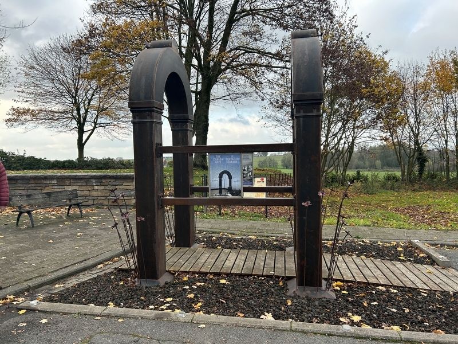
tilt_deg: +0.2
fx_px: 344
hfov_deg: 67.3
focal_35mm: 26
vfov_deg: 53.1
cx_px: 229
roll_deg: +0.9
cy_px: 172
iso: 50
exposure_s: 1/499
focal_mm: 5.7
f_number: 1.5
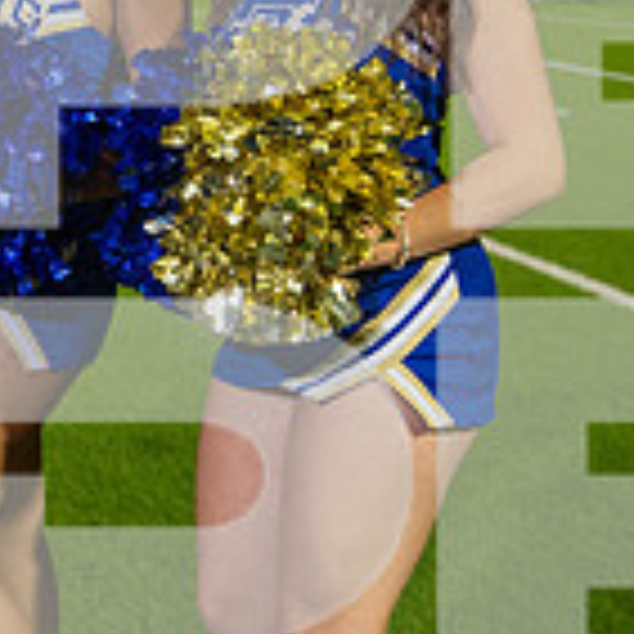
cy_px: -7
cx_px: -175
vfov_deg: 20.0
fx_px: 1741
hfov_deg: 19.2
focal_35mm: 84
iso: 1000
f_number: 2.8
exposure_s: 1/125
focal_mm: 24
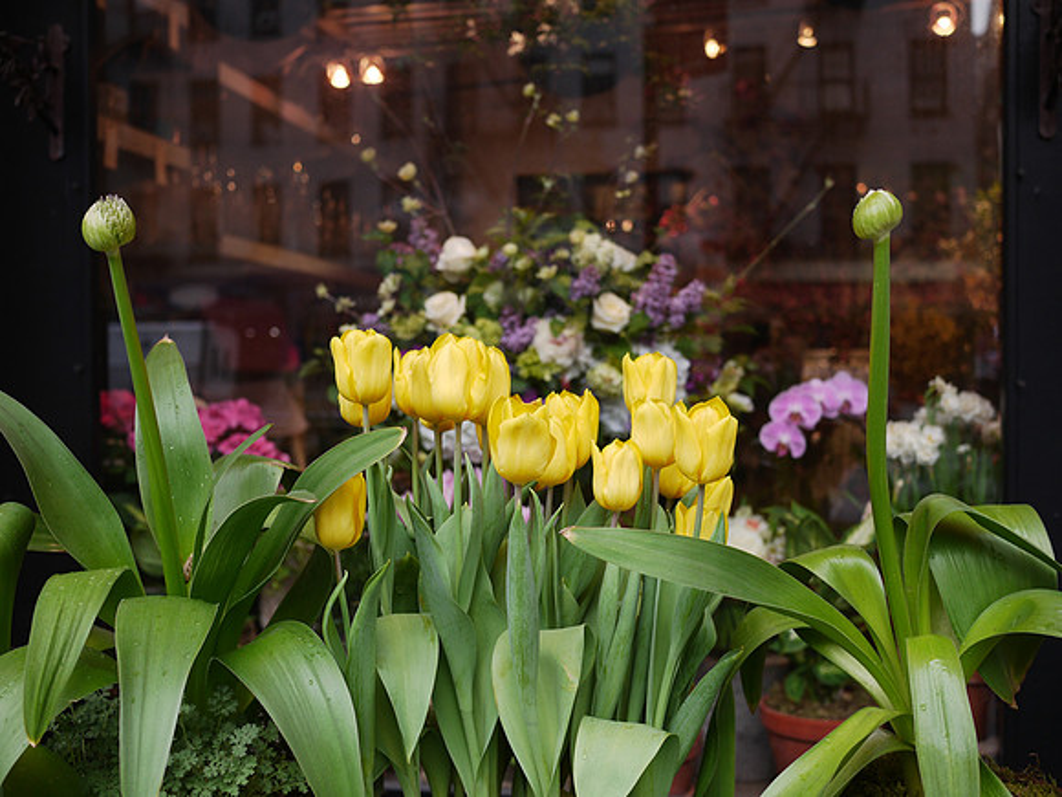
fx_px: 1227
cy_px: 398
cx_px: 531
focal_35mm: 40
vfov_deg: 36.0
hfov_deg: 46.8
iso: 100
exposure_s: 1/125
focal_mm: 20
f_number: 2.5
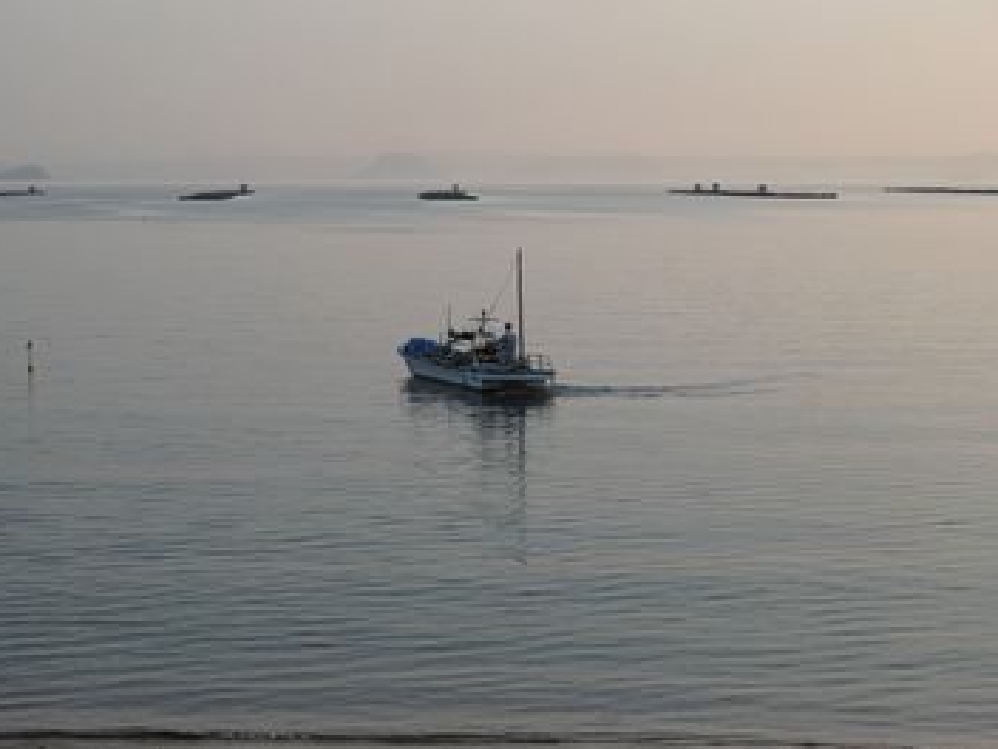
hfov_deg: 23.8
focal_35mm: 82
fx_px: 2364
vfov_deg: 18.0
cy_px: 376
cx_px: 505
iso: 100
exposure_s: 1/400
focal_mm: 50
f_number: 5.6
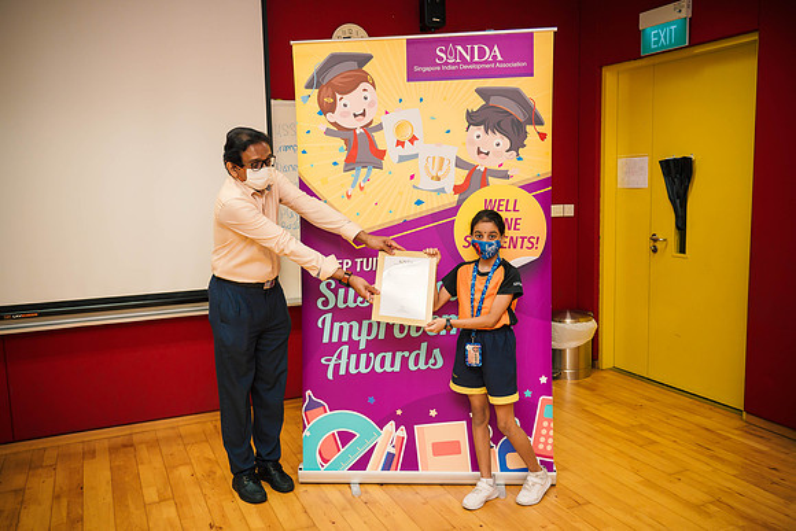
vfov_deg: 42.7
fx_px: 680
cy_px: 266
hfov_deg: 60.7
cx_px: 398
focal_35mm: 31
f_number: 2.2
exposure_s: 1/125
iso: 400
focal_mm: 14
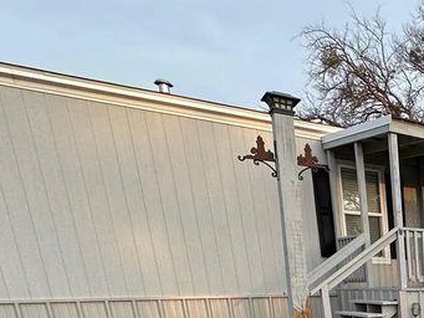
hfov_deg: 34.1
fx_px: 515
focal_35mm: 42
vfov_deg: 27.7
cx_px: 532
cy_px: 427
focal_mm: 2.22
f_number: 2.2
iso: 40
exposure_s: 1/356
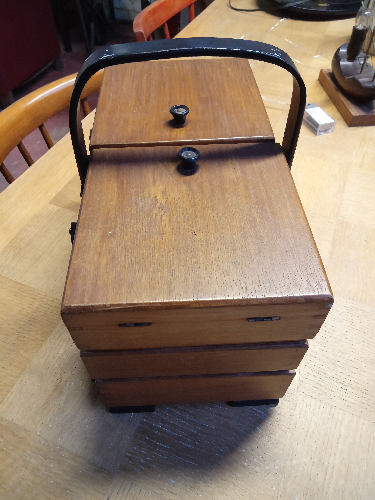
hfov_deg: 53.1
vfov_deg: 67.3
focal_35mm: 26
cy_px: 250
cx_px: 188
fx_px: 376
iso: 645
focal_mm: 3.46
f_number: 2.2
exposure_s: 1/25
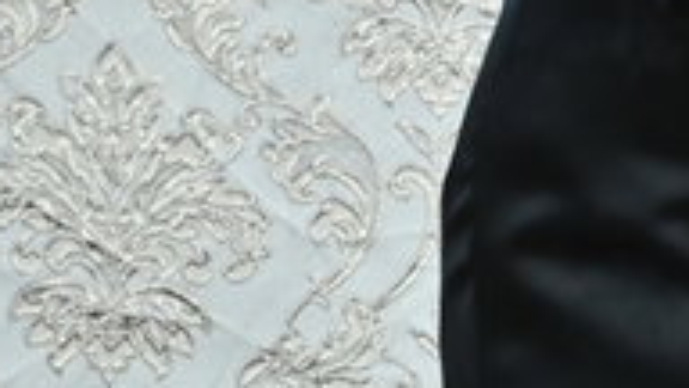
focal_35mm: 382
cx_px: 2124
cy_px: 401
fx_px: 6979
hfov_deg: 5.3
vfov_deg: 3.2
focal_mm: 50
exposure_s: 1/160
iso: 2000
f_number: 5.6
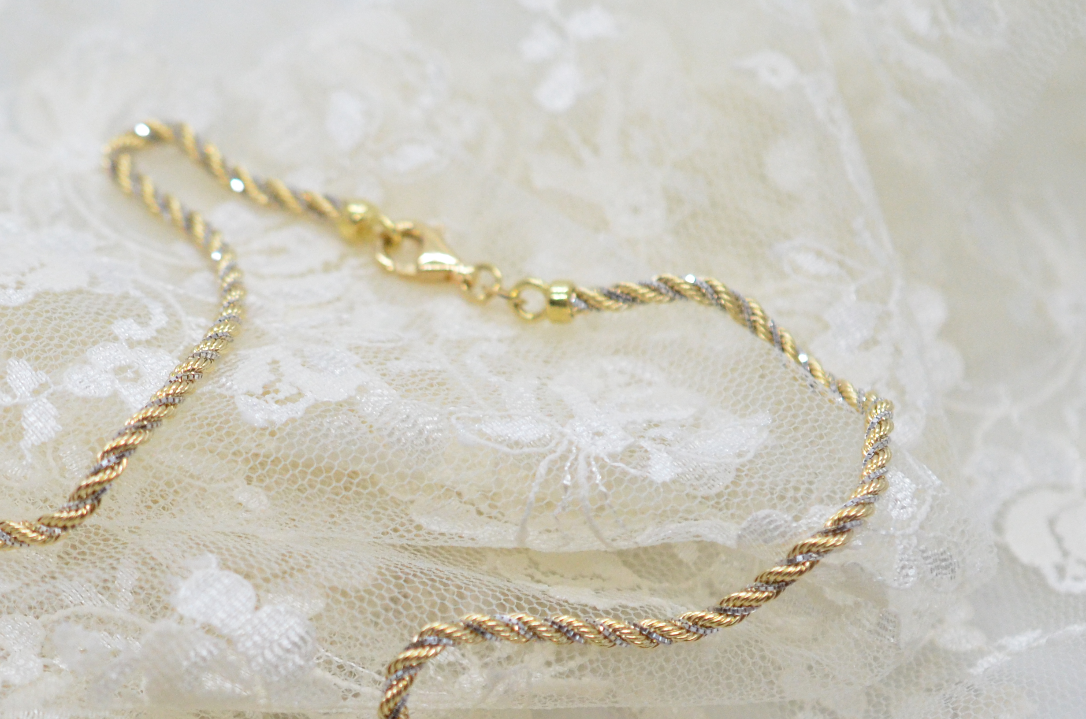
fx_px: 3613
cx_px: 326
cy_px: 706
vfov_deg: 11.3
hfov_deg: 17.0
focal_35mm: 120
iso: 2500
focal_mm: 40
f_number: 4
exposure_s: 1/2500
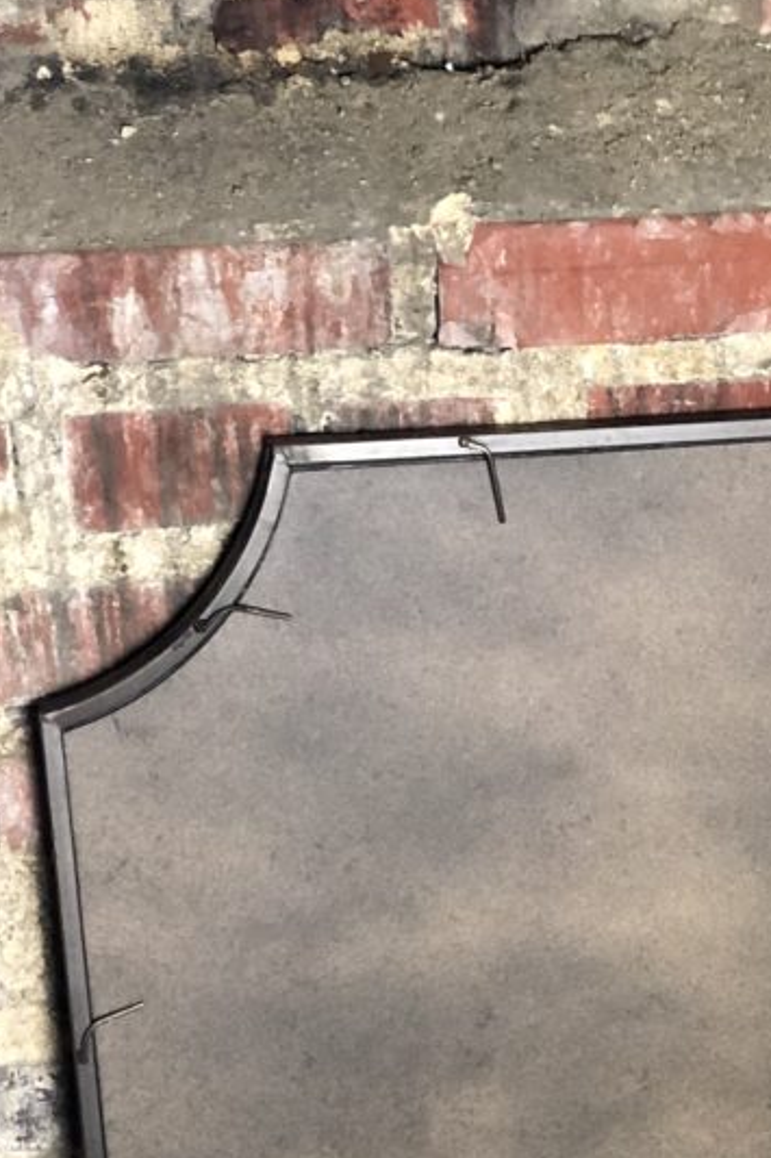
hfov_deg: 13.0
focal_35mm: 104
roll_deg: +0.0
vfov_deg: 19.2
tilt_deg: -27.9
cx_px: 786
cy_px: 1097
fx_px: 3343
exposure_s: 1/17
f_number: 2.4
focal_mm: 6
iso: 160
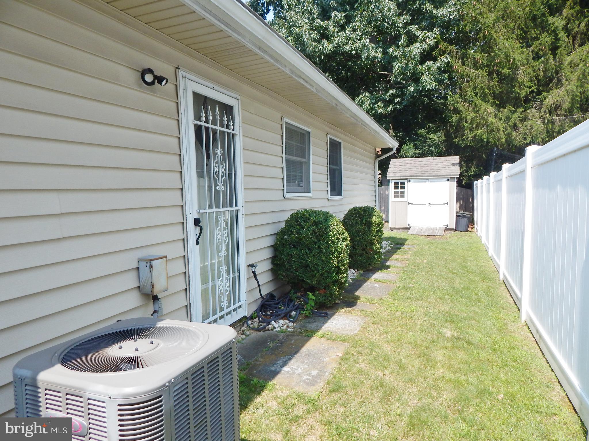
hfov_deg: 76.4
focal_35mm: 22
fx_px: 374
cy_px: 220
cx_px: 294
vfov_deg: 61.1
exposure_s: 1/1000
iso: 125
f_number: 3
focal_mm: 4
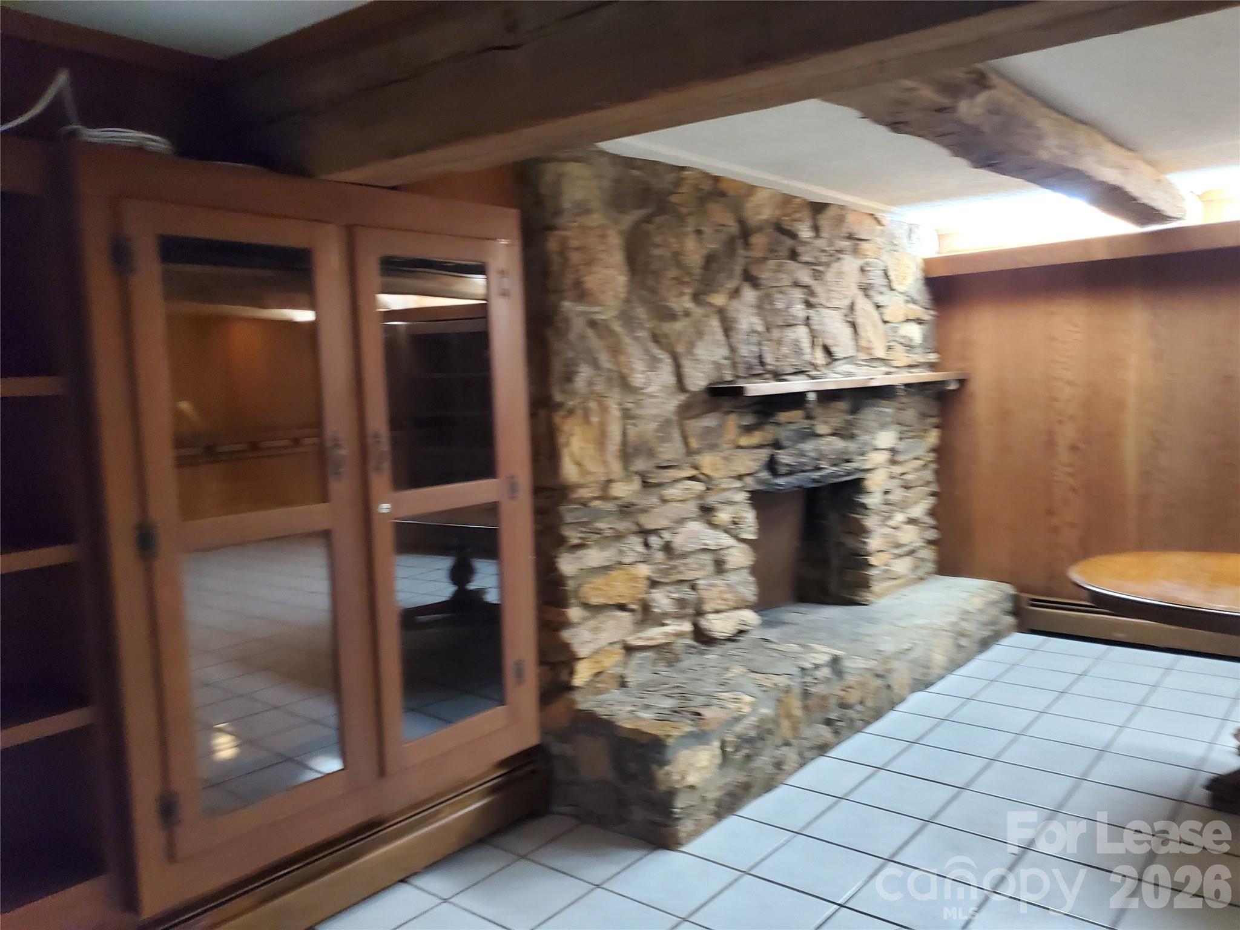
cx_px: 620
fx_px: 931
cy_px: 465
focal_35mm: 26
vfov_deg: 53.1
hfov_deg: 67.3
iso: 640
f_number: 1.5
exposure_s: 1/24
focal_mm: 4.3
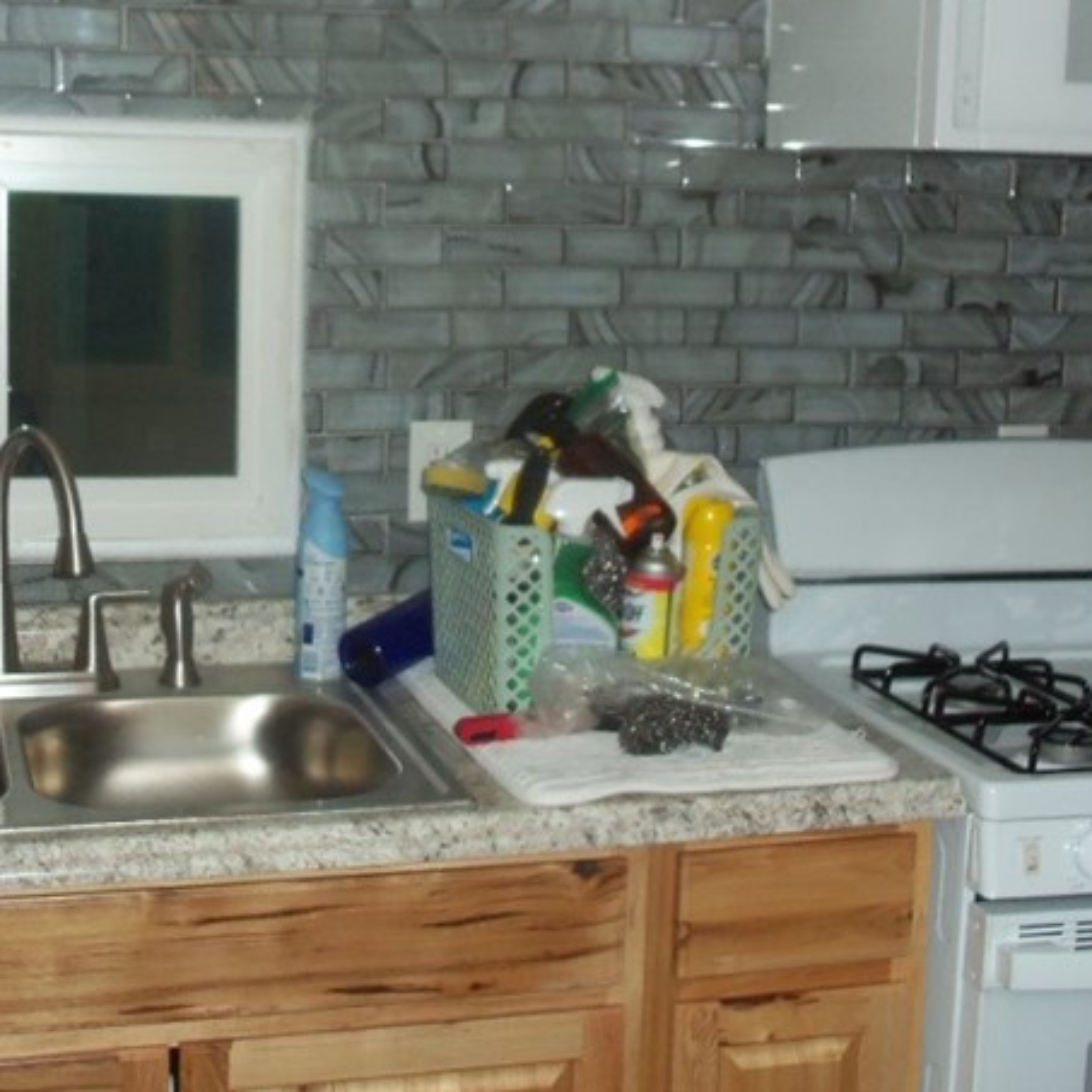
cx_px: 579
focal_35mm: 58
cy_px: 485
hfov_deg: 29.5
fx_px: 2070
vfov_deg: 29.5
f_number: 3.4
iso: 100
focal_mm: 5.2
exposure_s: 1/30
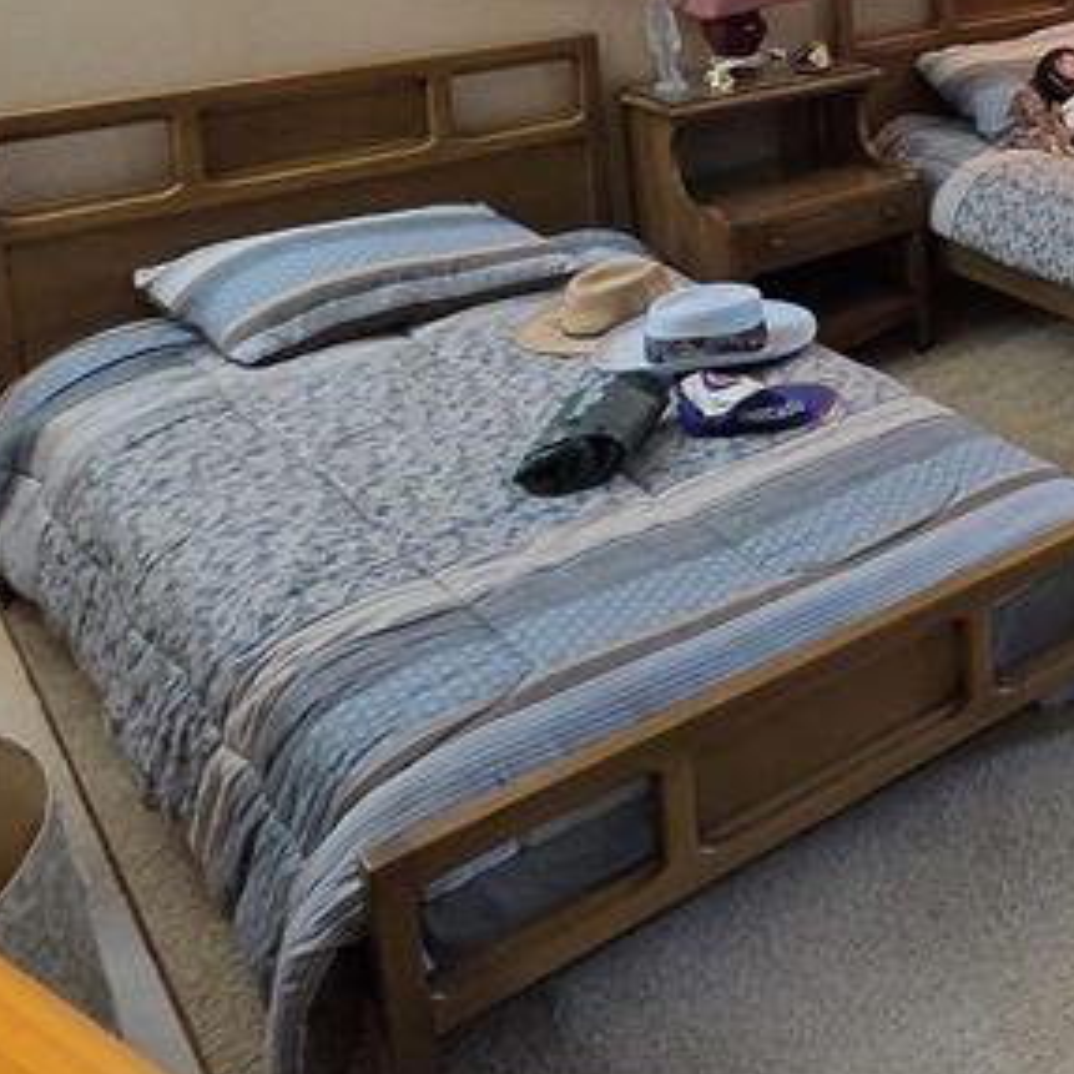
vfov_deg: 36.5
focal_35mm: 41
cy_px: -19
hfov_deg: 28.5
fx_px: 1439
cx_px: 1568
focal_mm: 2.2
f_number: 2.2
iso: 500
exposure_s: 1/60
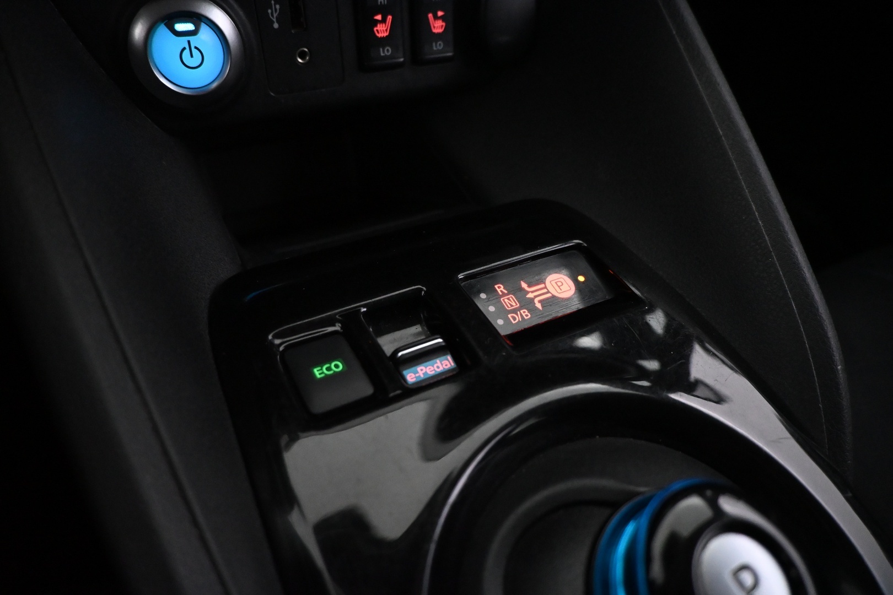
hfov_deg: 73.7
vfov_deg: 53.1
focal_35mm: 24
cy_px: 298
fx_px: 595
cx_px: 446
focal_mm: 16
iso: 5000
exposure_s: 1/60
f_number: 3.5
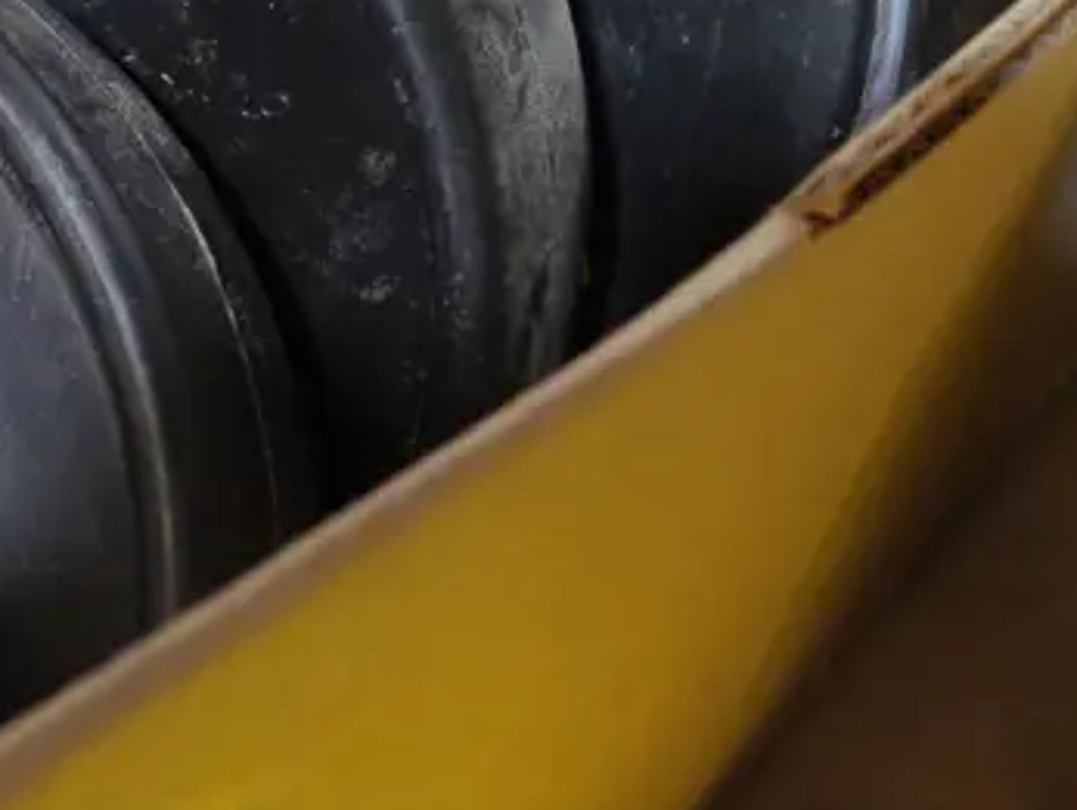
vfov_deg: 12.2
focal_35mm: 118
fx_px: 3675
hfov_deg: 16.2
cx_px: -68
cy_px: -213
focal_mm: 20
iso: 1600
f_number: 4.5
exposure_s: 1/60
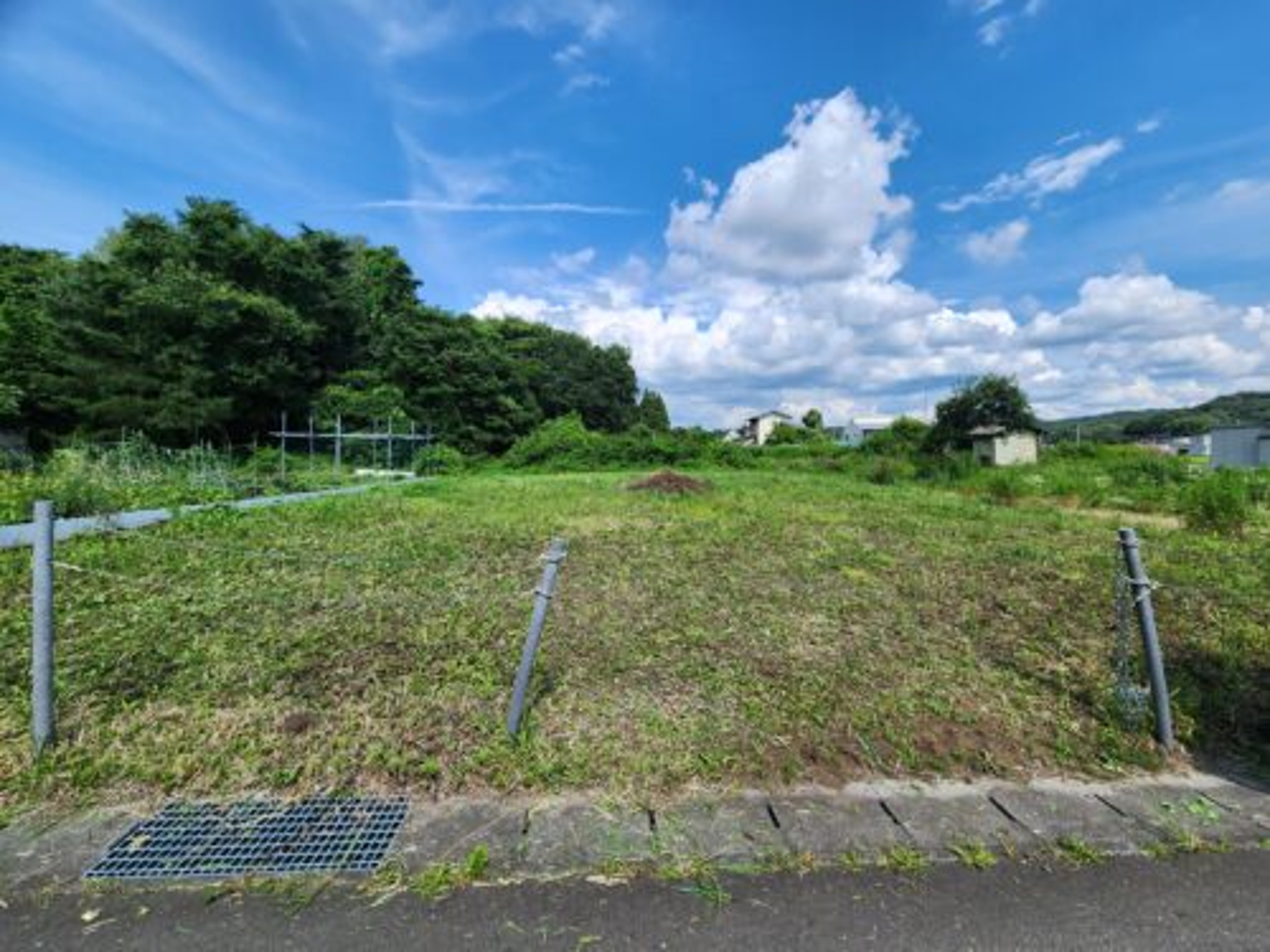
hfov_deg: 106.2
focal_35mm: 13
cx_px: 635
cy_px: 476
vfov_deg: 89.9
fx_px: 477
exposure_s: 1/1869
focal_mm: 2.2
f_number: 2.2
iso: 50
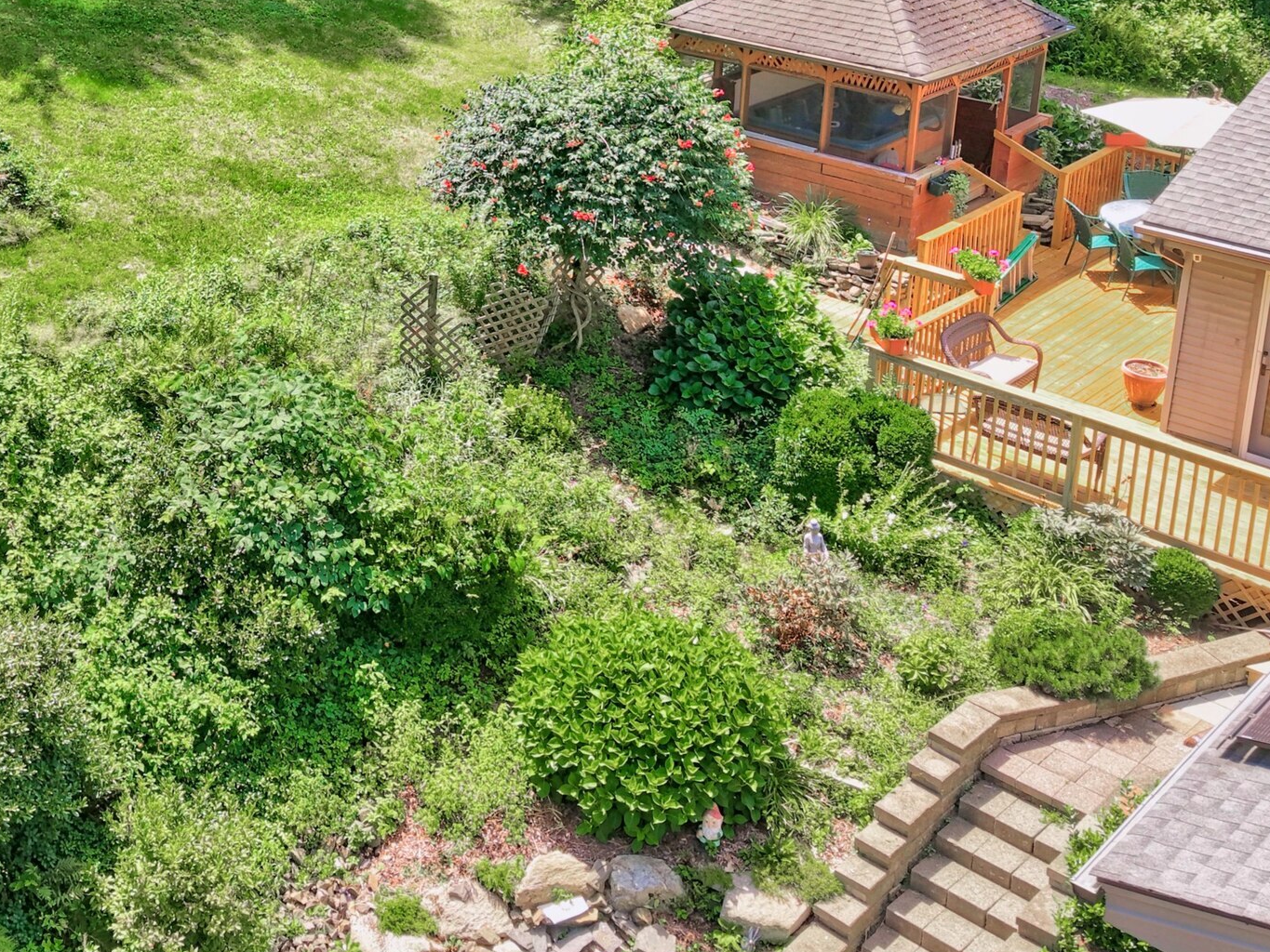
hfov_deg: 34.4
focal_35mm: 54
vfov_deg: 26.0
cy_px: 66
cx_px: 249
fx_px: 1981
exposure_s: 1/2000
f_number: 1.8
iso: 190
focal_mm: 8.7
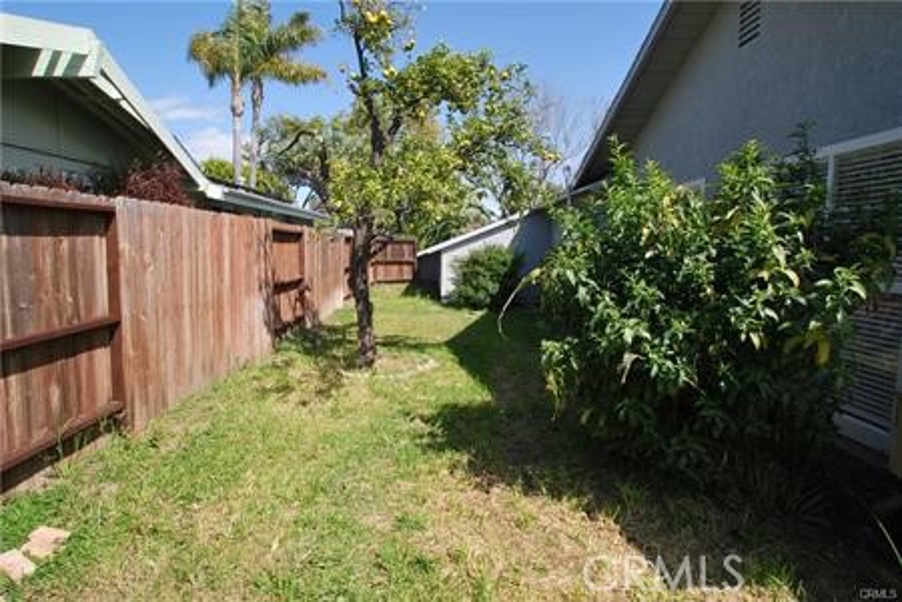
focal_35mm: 18
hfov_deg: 90.0
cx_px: 451
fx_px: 451
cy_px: 301
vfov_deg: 67.4
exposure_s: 1/200
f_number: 7.1
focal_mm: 12
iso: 100
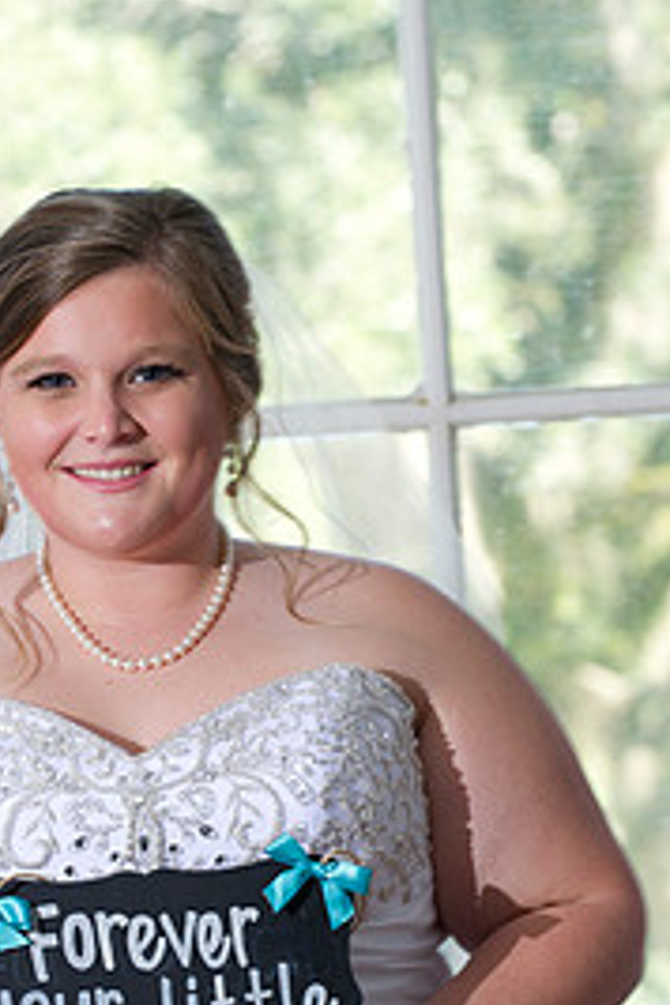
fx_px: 5639
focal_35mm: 202
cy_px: 726
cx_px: 156
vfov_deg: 10.2
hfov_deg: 6.8
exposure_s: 1/100
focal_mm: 120
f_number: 5.6
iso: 640
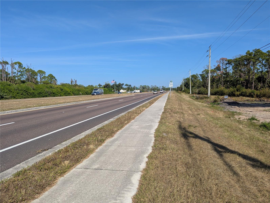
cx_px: 135
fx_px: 187
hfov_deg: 71.5
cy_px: 102
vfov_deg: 56.9
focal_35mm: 24
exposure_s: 1/1984
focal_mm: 6.81
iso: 42
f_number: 1.85
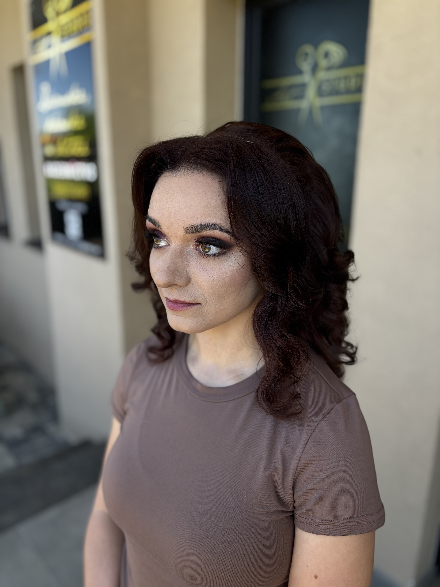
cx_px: 220
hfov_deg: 53.1
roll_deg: -0.9
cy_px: 294
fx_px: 441
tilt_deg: -15.6
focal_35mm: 26
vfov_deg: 67.3
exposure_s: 1/316
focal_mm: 5.96
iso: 50
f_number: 1.6
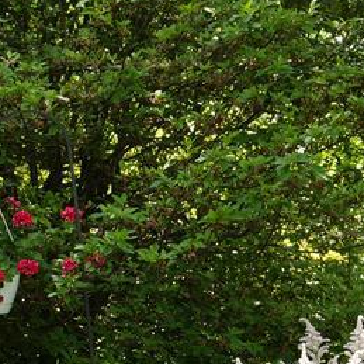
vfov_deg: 9.3
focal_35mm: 188
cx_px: 718
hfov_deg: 8.8
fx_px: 2237
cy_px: 338
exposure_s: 1/60
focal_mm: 28
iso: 64
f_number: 4.5
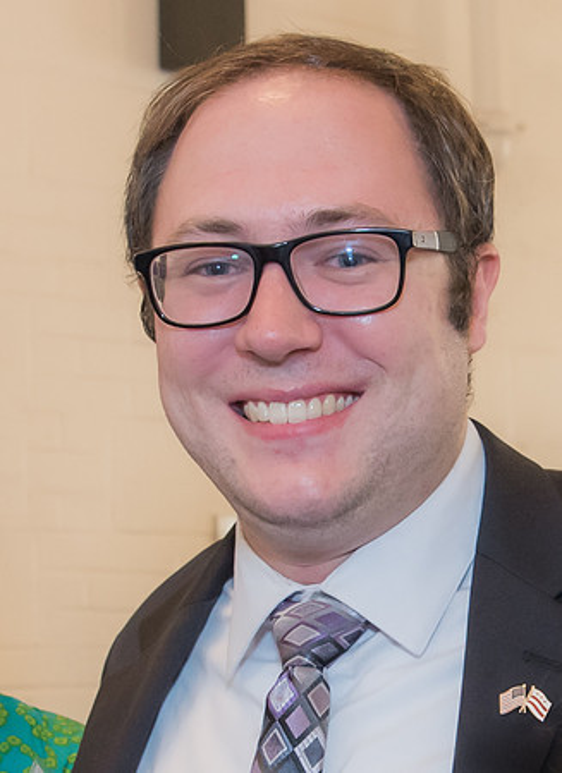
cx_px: 488
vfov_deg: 17.4
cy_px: 594
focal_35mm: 114
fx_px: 2510
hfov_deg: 12.7
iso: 800
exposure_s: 1/60
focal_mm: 26
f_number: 5
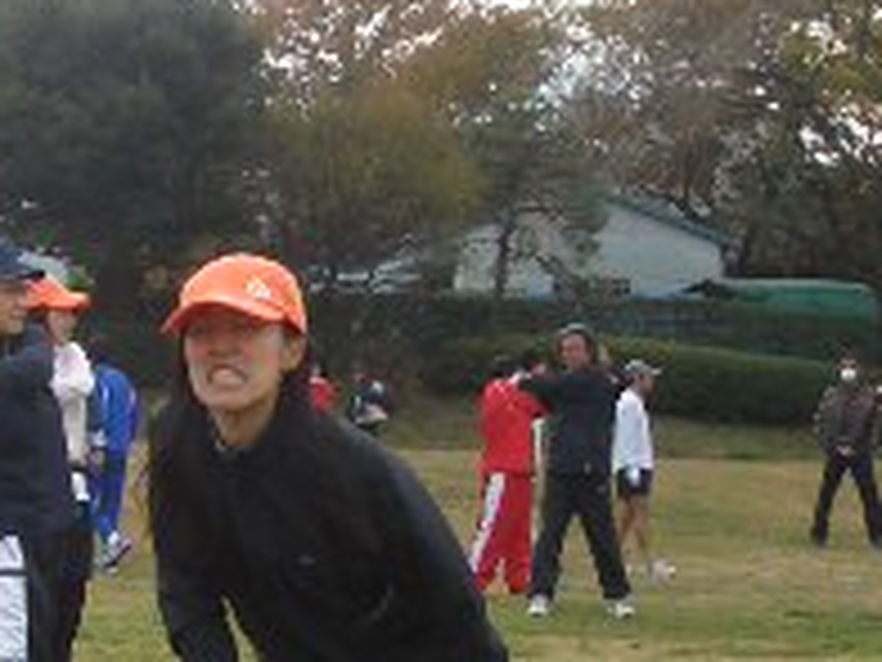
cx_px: 99
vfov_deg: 12.9
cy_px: 590
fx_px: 2905
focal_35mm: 114
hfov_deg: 17.0
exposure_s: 1/500
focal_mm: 5.8
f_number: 2.6
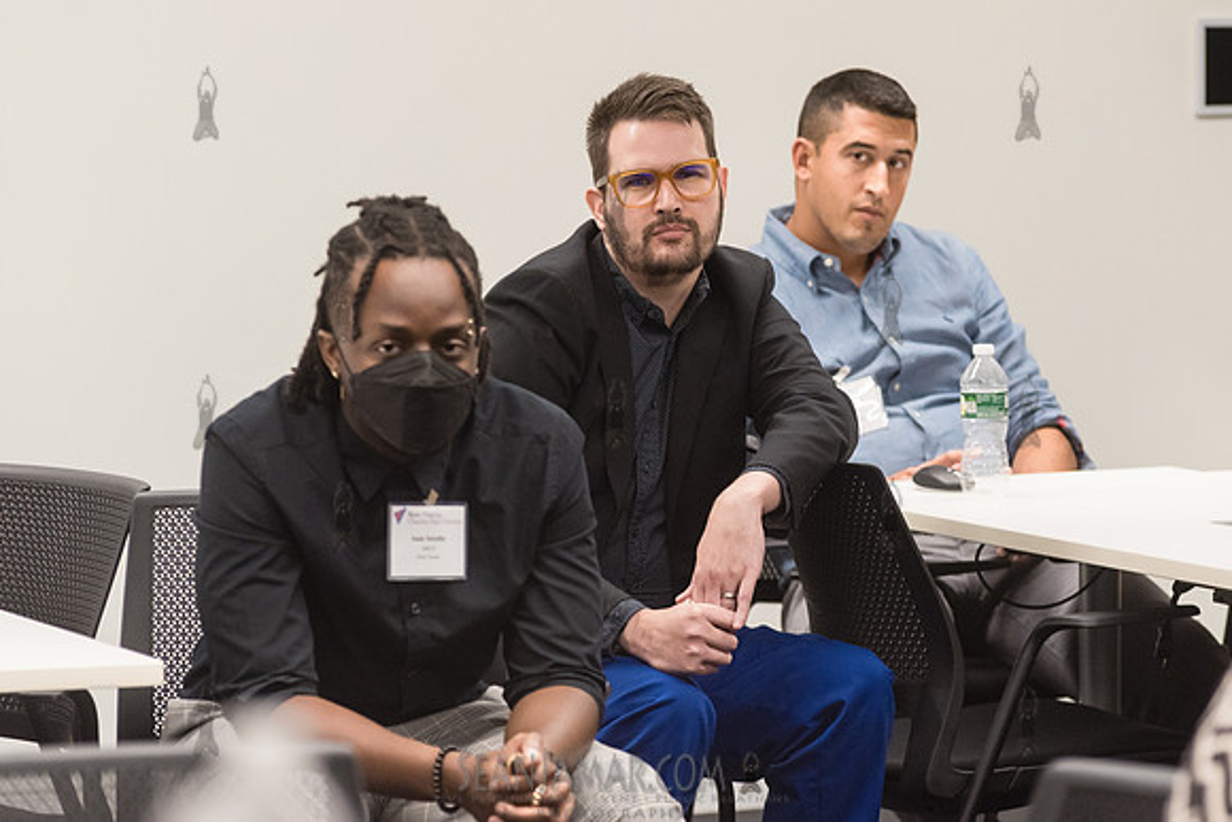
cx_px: 639
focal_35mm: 185
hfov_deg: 11.1
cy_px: 334
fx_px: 6337
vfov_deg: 7.4
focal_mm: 155
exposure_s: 1/250
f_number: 4
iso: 2500
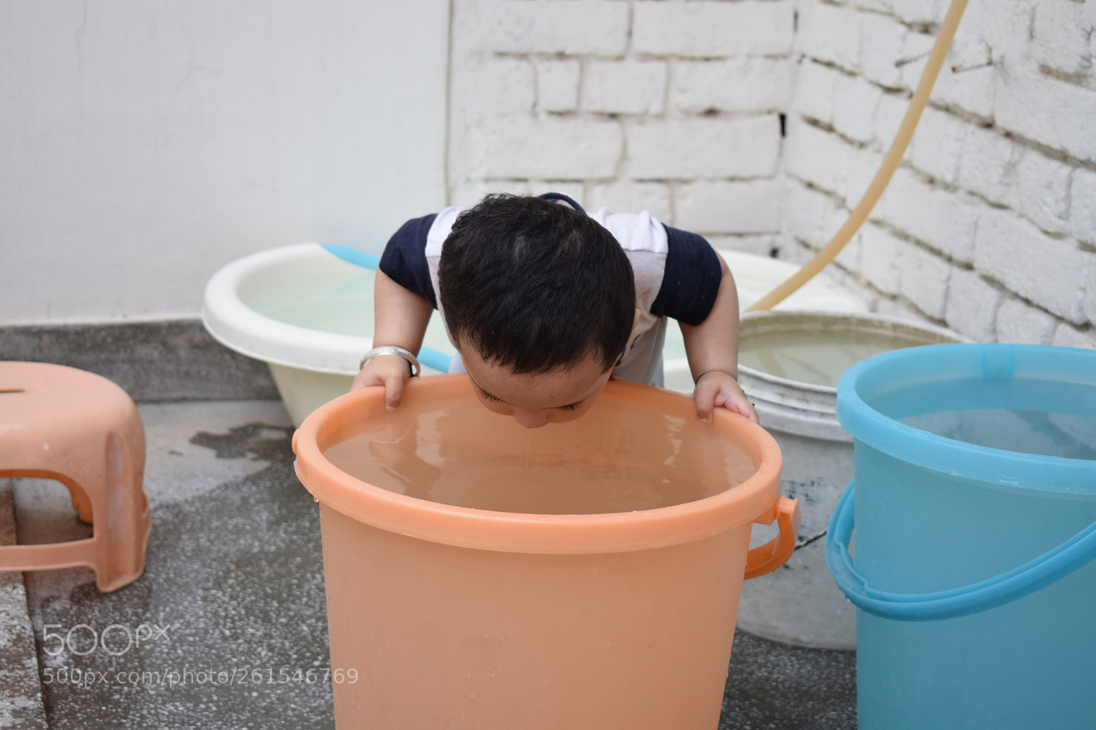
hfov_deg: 28.1
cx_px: 548
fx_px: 2191
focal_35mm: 72
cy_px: 365
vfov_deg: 18.9
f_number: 5.3
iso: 200
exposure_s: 1/50
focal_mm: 48
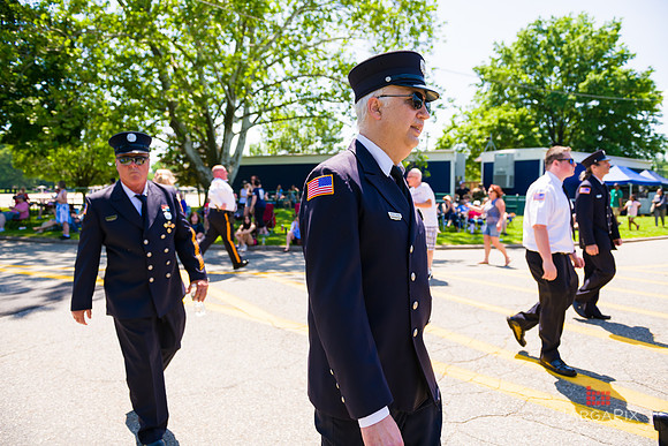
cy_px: 223
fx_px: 445
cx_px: 334
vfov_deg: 53.2
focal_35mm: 24
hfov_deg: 73.7
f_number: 5
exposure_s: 1/1250
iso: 200
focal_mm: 24
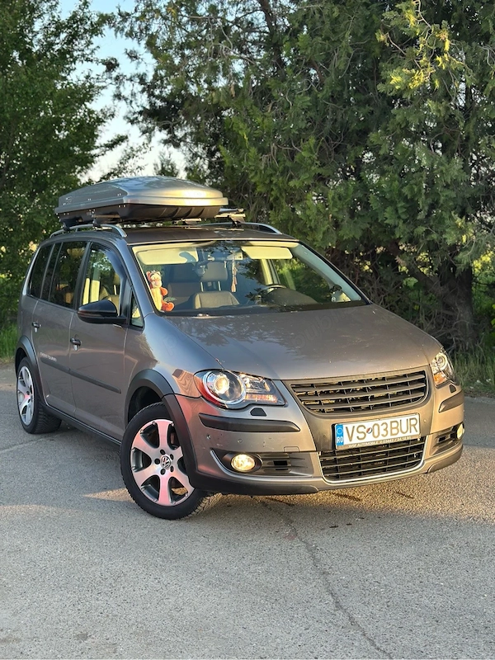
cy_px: 330
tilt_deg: -5.0
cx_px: 248
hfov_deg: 30.3
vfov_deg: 39.7
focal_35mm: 48
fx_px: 915
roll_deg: +1.3
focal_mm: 6.86
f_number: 1.78
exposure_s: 1/406
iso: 80
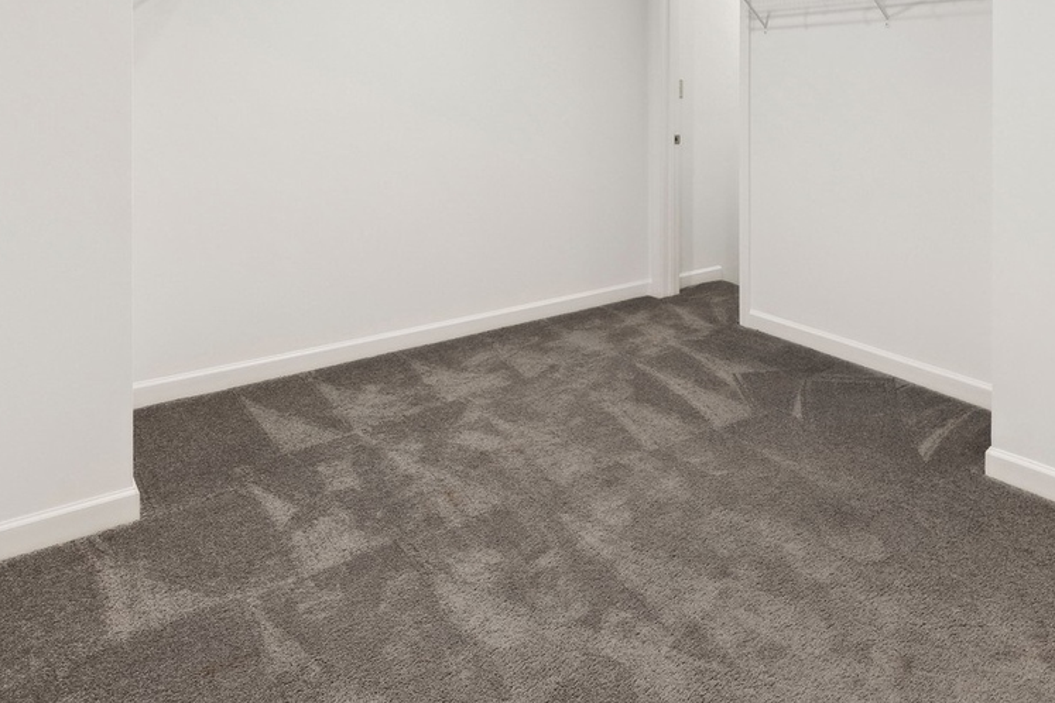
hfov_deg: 64.7
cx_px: 806
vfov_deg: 46.1
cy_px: 109
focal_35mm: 26
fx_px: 762
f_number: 8
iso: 320
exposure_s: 1/10
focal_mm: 12
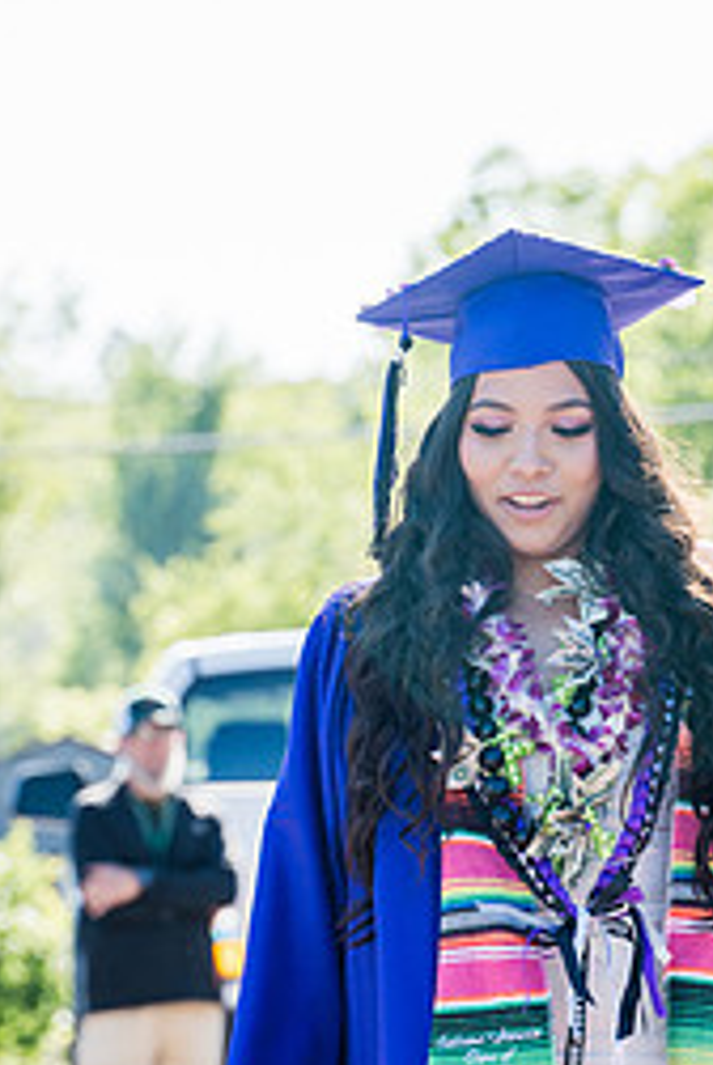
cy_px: 925
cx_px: 552
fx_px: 10606
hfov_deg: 3.8
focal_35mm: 358
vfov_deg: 5.7
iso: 400
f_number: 8
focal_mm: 200
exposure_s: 1/250
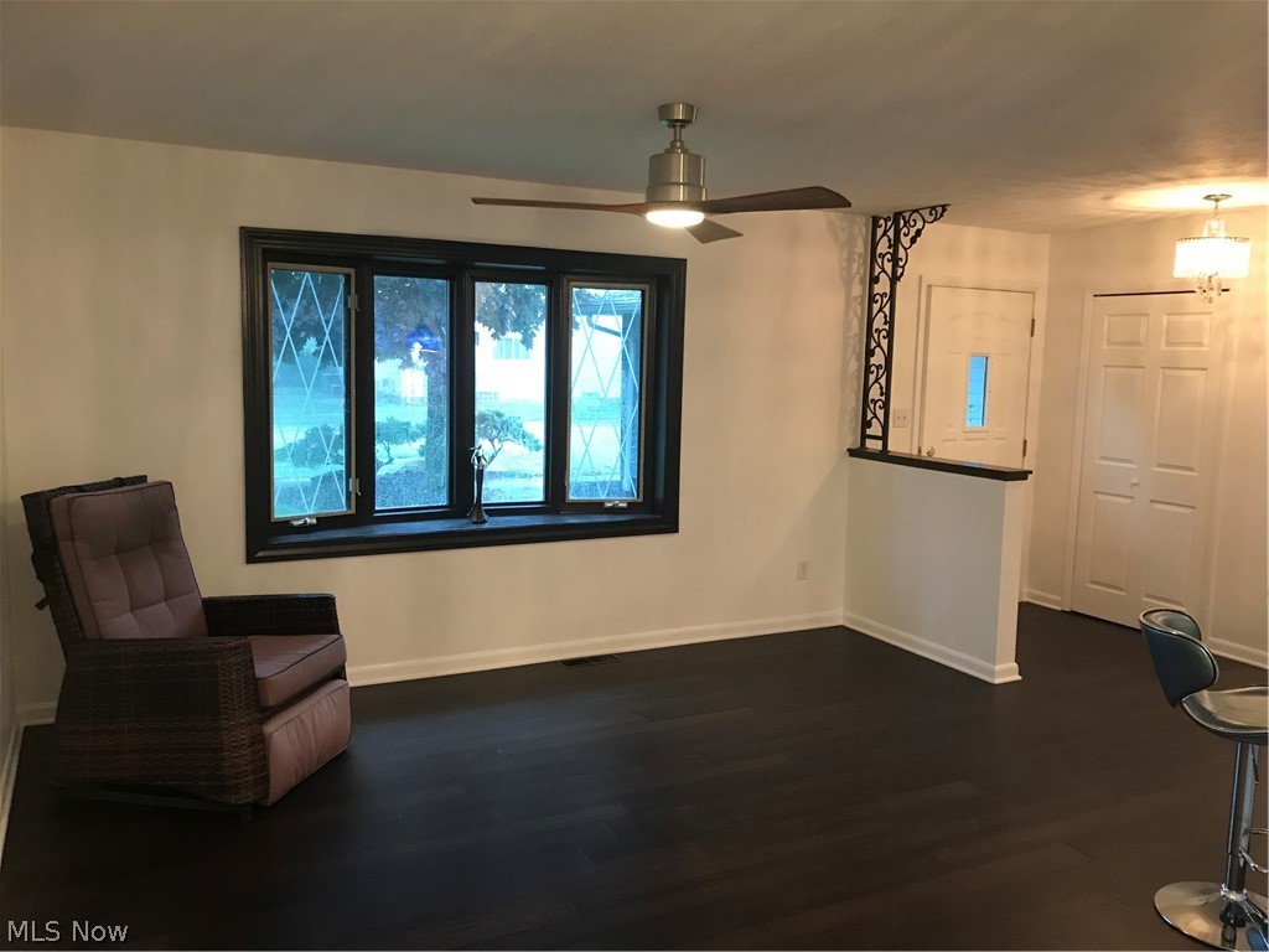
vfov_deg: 49.7
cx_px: 634
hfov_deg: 63.4
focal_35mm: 28
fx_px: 1026
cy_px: 476
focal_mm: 3.99
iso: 80
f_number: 1.8
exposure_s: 1/15
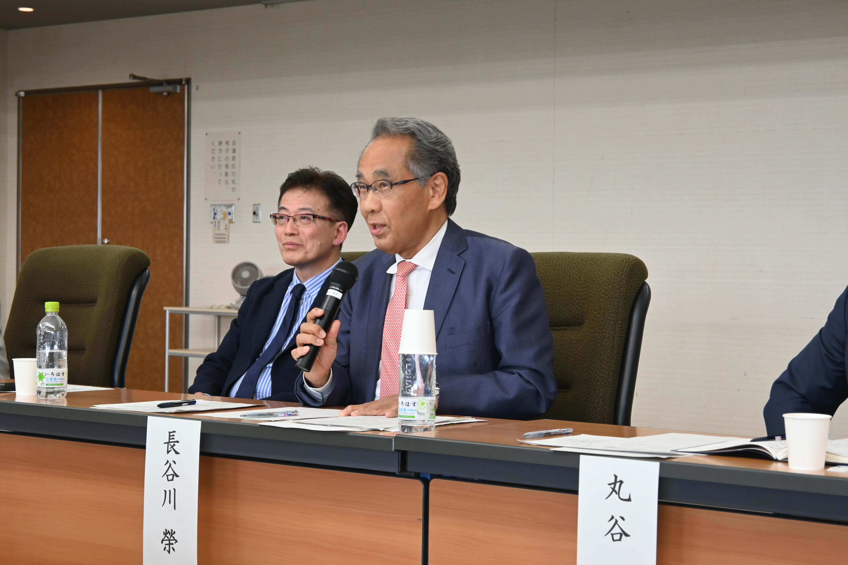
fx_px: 1767
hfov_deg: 27.0
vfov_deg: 18.2
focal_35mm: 75
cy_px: 282
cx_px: 424
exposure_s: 1/125
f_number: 6.3
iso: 1100
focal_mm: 50
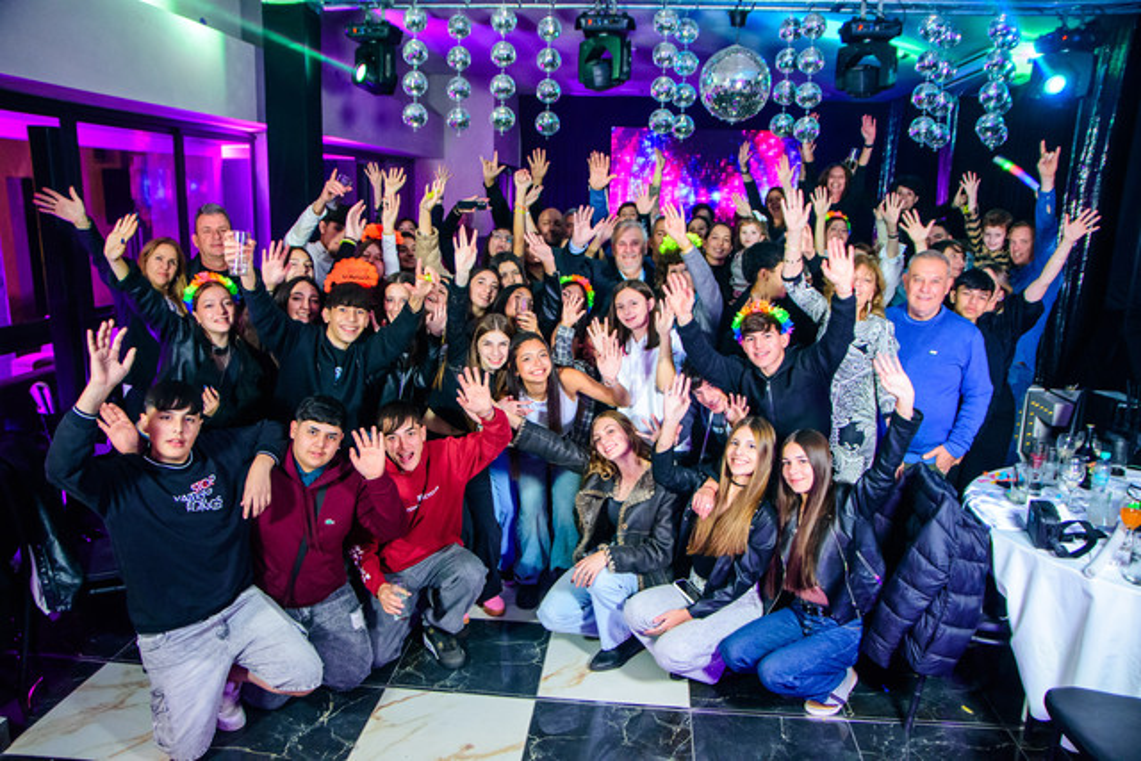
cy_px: 380
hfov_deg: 70.4
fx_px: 808
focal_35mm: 26
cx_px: 570
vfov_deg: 50.4
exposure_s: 1/60
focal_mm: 17
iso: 2500
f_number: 3.2
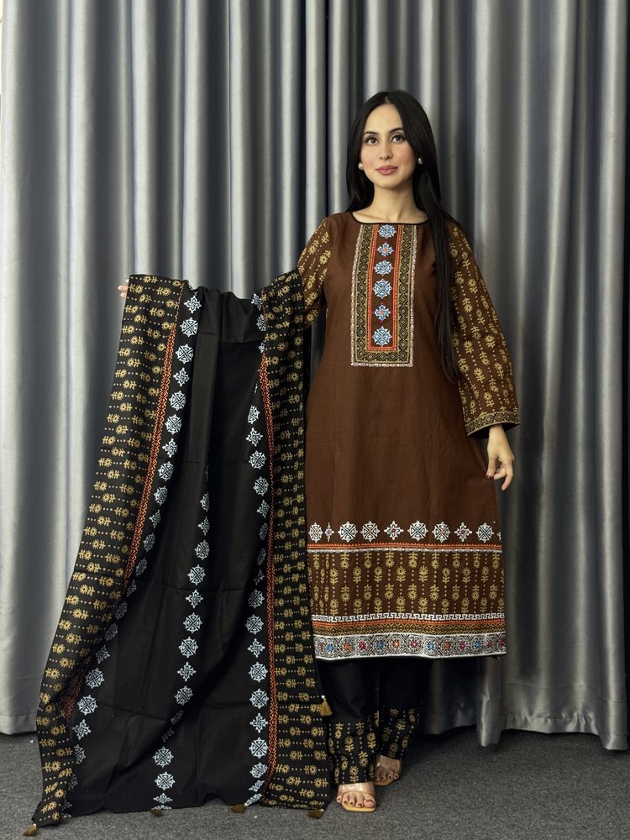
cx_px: 315
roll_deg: +0.2
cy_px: 420
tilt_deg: -0.4
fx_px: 1165
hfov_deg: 30.3
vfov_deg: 39.7
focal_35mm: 48
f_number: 1.78
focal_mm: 6.76
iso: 125
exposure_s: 1/50
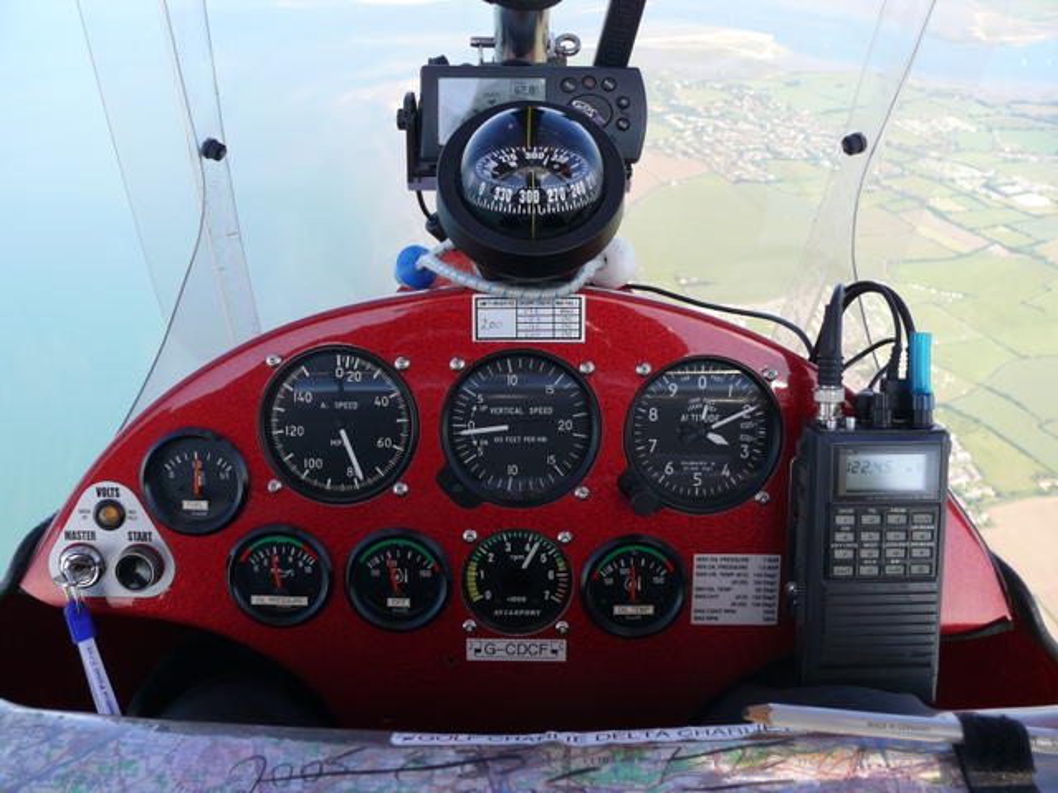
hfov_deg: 52.6
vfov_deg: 40.7
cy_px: 396
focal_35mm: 35
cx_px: 529
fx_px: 1070
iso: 100
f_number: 4
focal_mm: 7.4
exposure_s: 1/200
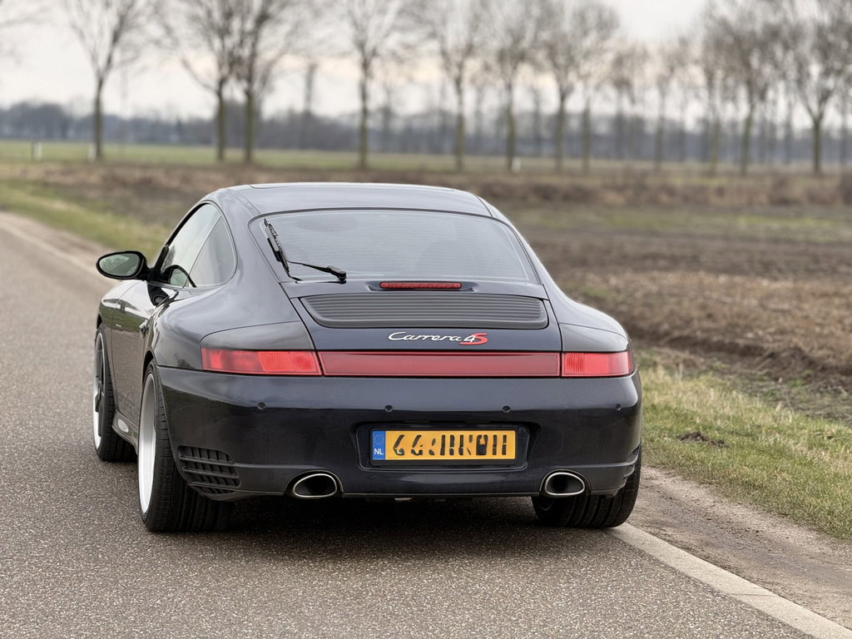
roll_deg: -1.5
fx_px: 2954
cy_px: 320
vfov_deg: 12.3
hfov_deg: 16.4
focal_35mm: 120
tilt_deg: -2.9
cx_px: 426
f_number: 2.8
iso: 64
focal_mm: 15.66
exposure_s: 1/136
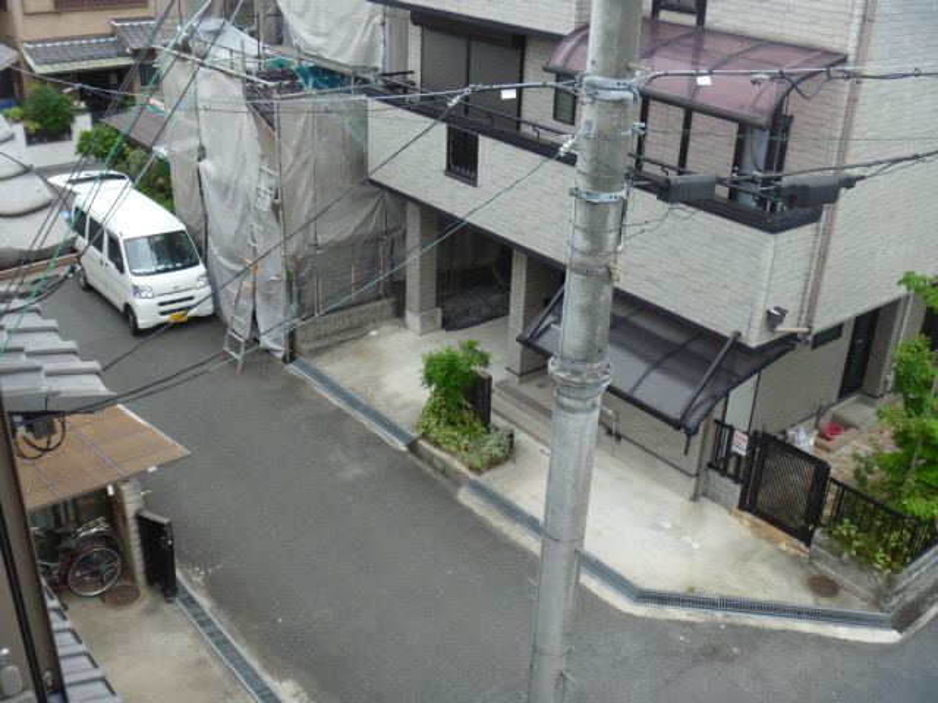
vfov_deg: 40.7
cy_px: 352
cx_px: 469
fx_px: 948
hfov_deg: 52.6
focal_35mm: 35
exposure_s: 1/125
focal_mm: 6.3
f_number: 3.5
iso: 80
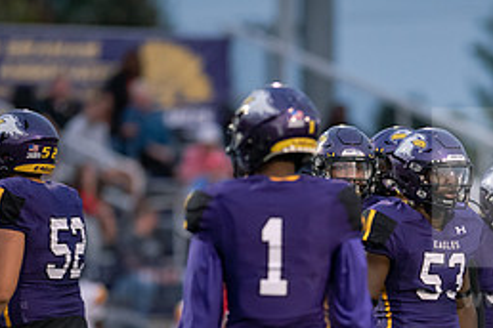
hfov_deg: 3.1
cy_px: 338
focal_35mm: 675
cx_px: 375
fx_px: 9243
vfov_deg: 2.0
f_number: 2.8
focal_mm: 300
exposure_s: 1/800
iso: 2500
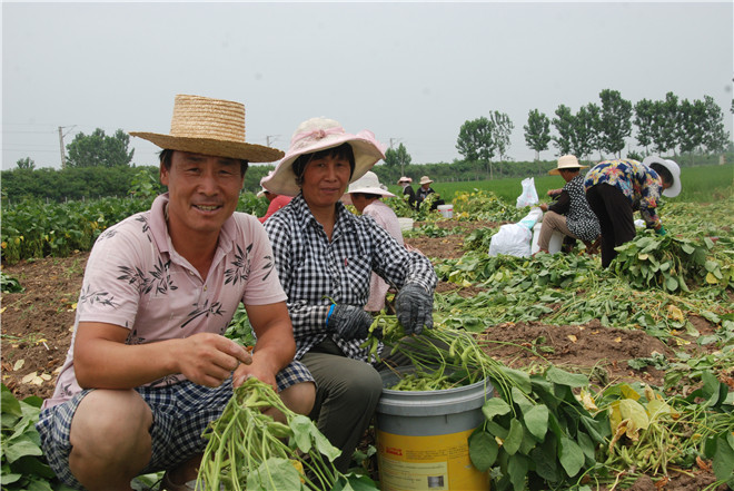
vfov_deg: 29.9
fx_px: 918
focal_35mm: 45
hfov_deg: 43.6
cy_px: 246
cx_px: 367
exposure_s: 1/400
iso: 400
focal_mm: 30
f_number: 10
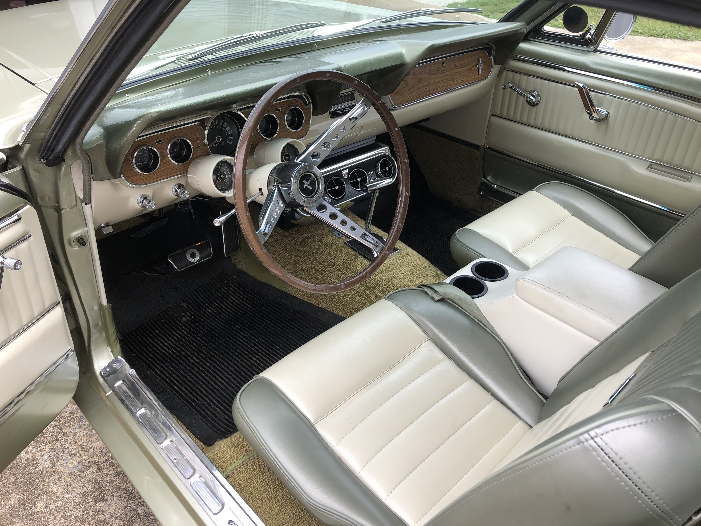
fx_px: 567
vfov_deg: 49.7
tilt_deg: -31.4
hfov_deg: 63.4
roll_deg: +2.6
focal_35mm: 28
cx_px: 350
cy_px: 263
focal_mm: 3.99
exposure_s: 1/457
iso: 20
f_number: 1.8
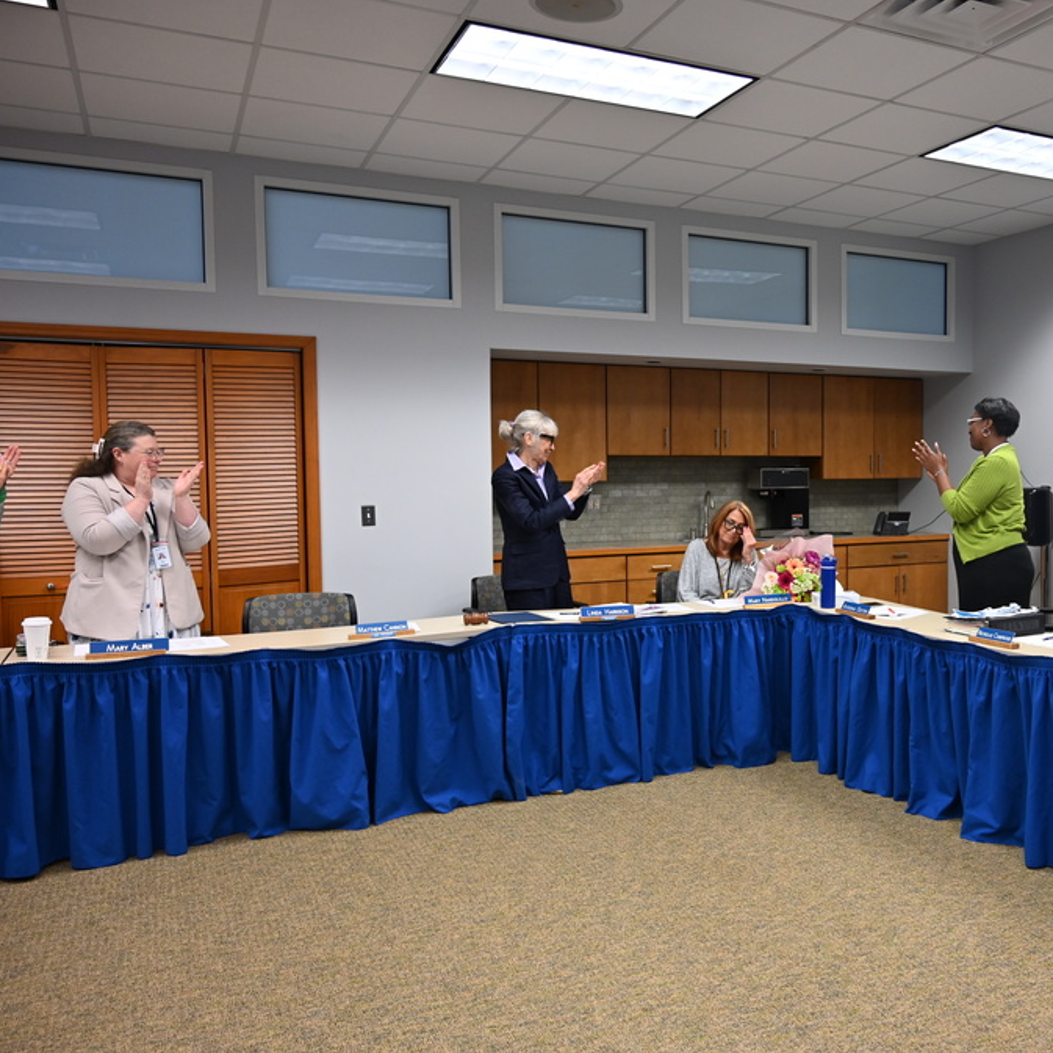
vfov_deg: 52.5
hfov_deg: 50.8
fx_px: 1067
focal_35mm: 31
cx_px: 760
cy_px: 522
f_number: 4
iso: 1400
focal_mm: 24
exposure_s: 1/125
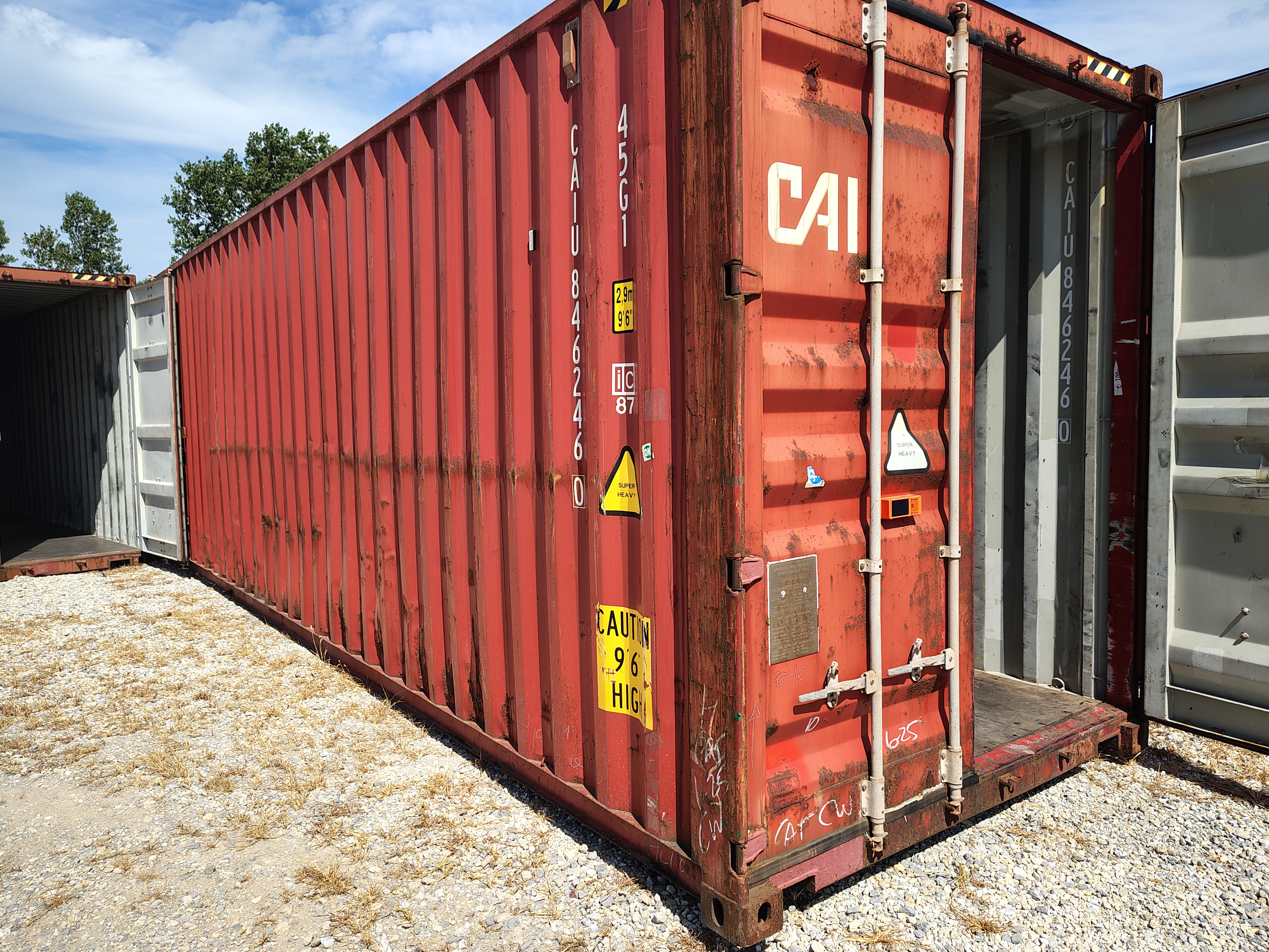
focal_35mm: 25
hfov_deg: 69.4
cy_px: 474
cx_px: 658
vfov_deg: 54.9
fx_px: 916
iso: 100
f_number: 1.8
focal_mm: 5.56
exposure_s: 1/1748
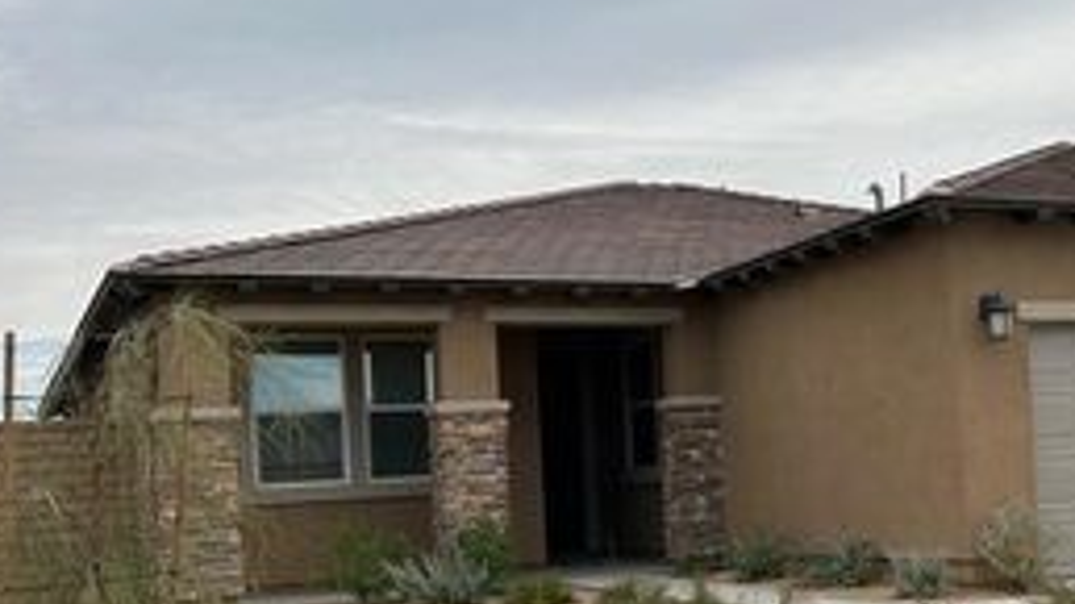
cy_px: 406
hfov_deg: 36.4
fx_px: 1567
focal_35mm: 55
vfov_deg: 21.7
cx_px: 879
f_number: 1.5
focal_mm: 5.7
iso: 50
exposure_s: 1/4831
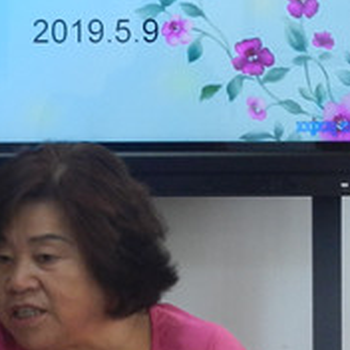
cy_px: 217
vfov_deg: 6.8
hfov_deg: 6.8
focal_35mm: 256
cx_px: 78
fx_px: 2928
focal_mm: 9.4
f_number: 4.4
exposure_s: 1/30
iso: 220
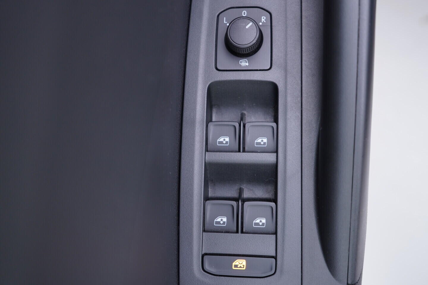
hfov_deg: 53.1
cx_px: 214
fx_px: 428
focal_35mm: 36
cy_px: 142
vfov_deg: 36.9
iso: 200
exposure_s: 1/40
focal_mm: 24
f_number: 2.8
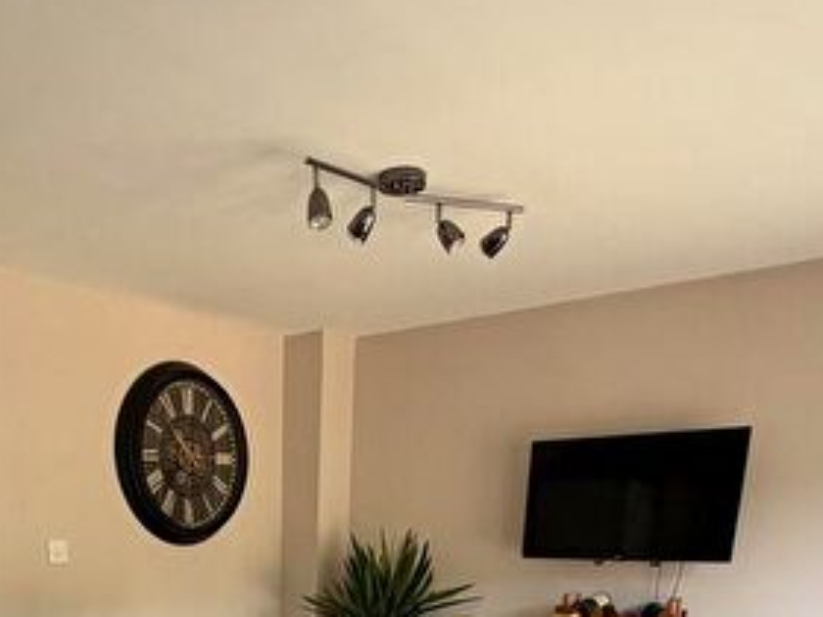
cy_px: 754
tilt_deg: -16.4
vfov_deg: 32.8
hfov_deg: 51.4
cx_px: 259
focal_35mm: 35
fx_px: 832
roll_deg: +0.7
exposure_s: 1/121
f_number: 2.2
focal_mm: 2.22
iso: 160
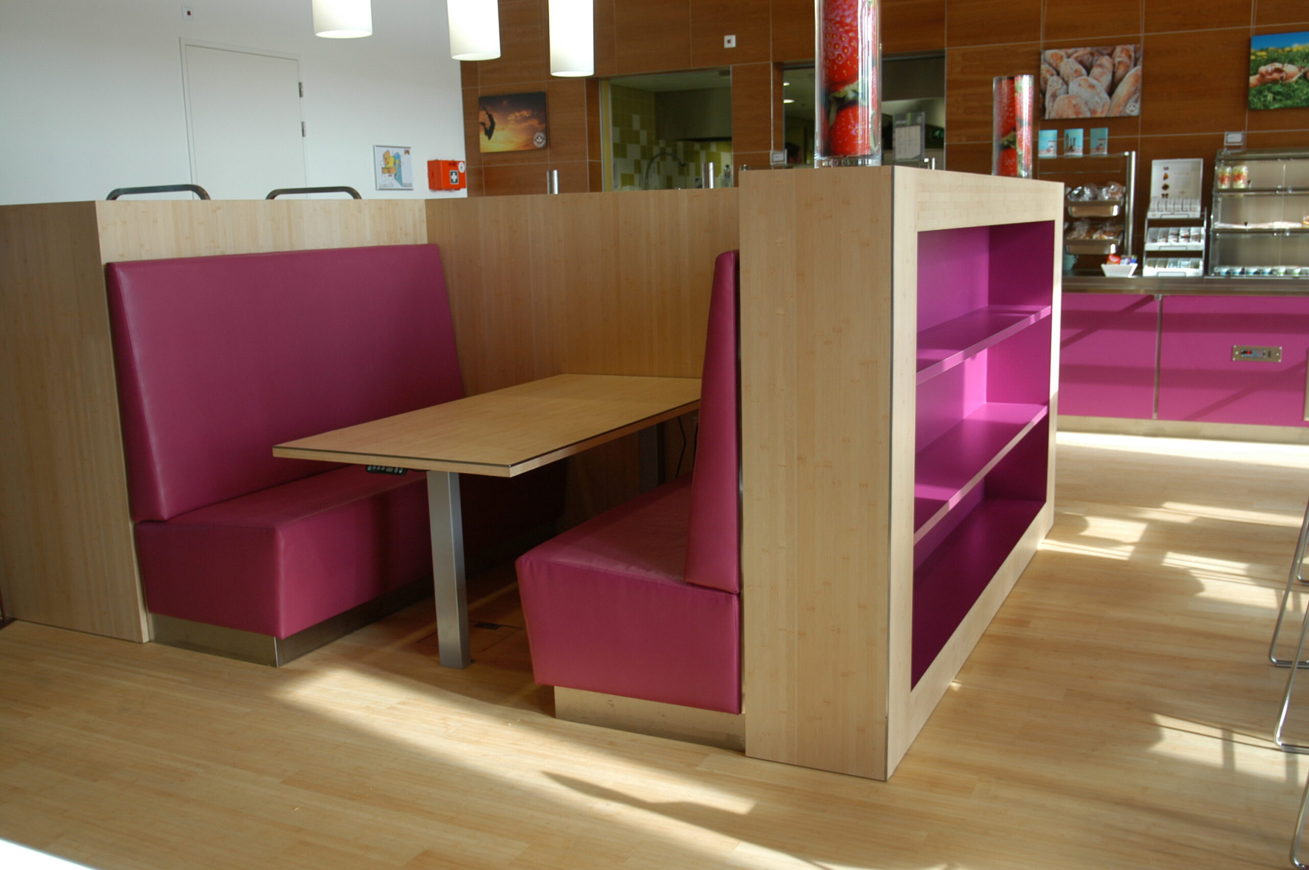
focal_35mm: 33
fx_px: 1199
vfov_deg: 39.9
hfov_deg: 57.3
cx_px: 654
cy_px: 435
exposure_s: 1/160
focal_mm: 22
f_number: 3.2
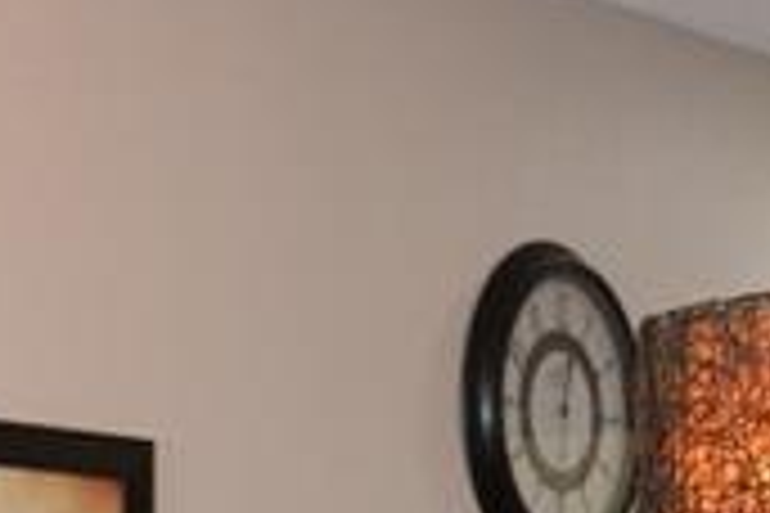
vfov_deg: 7.2
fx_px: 3850
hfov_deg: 11.4
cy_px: 1197
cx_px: 81
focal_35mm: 180
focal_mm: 20
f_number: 3.8
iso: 1100
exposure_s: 1/60
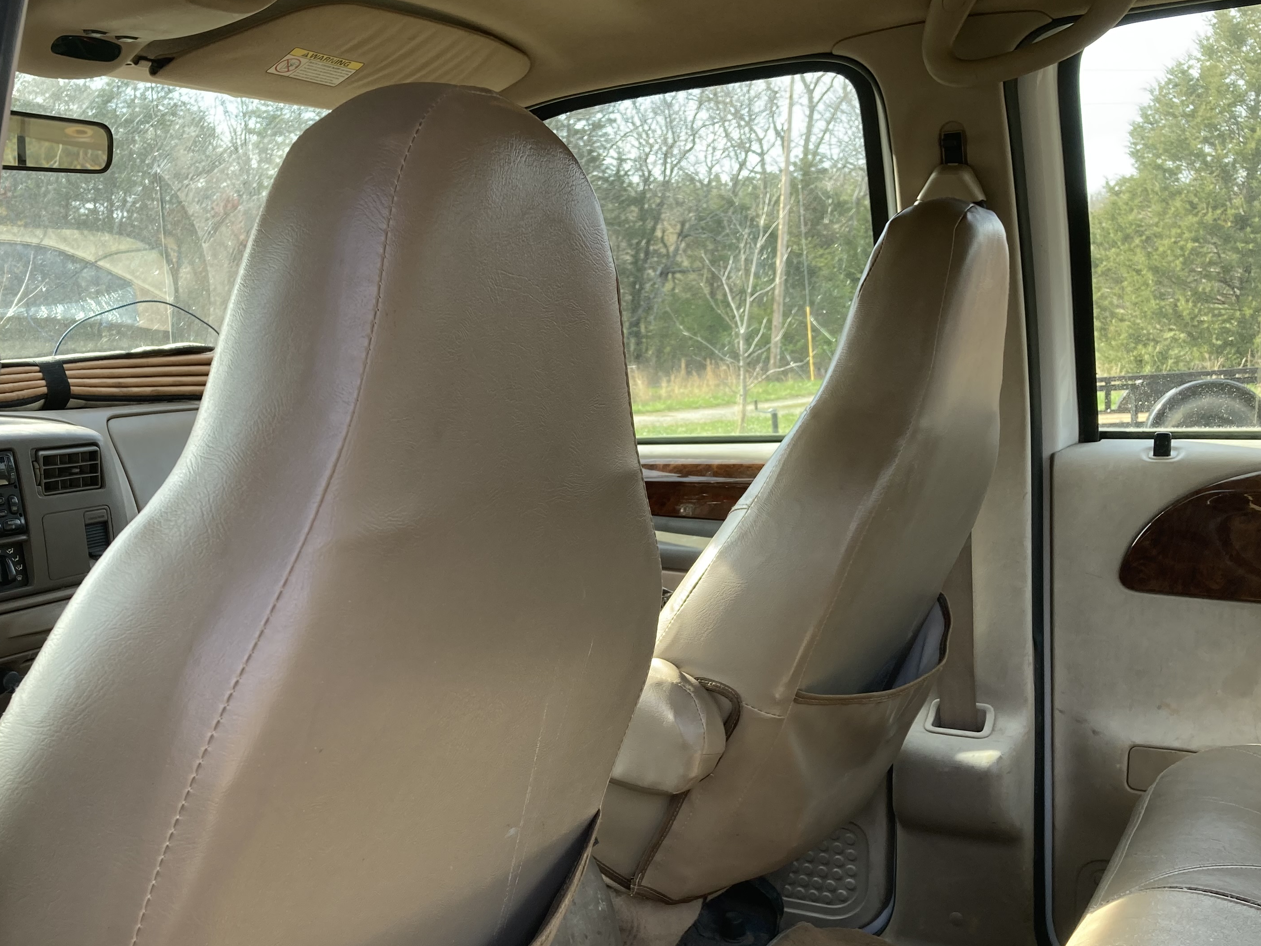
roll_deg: -1.6
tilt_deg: -11.0
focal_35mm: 40
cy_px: 600
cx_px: 455
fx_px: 1457
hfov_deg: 46.3
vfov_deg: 35.7
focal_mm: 3.99
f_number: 1.8
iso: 20
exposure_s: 1/144
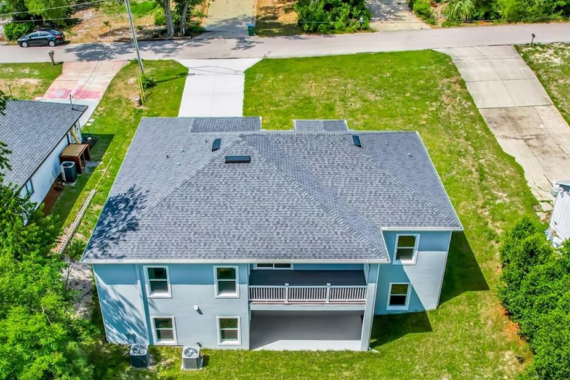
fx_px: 602
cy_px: 242
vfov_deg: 34.8
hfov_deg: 50.7
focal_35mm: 38
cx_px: 264
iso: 120
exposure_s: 1/240
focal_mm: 8.38
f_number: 2.8
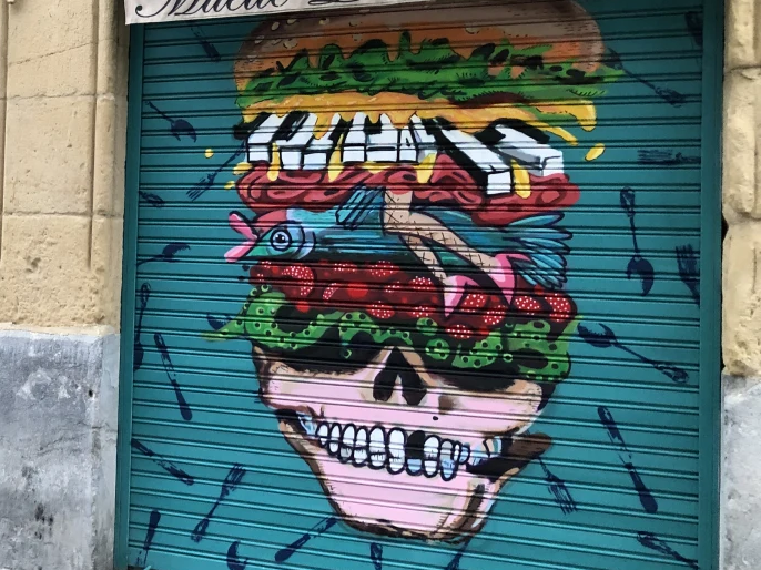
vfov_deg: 29.6
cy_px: 250
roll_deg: -1.0
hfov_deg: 36.9
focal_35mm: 49
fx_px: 1077
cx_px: 104
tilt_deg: +1.7
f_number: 1.8
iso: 80
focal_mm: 4
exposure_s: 1/16
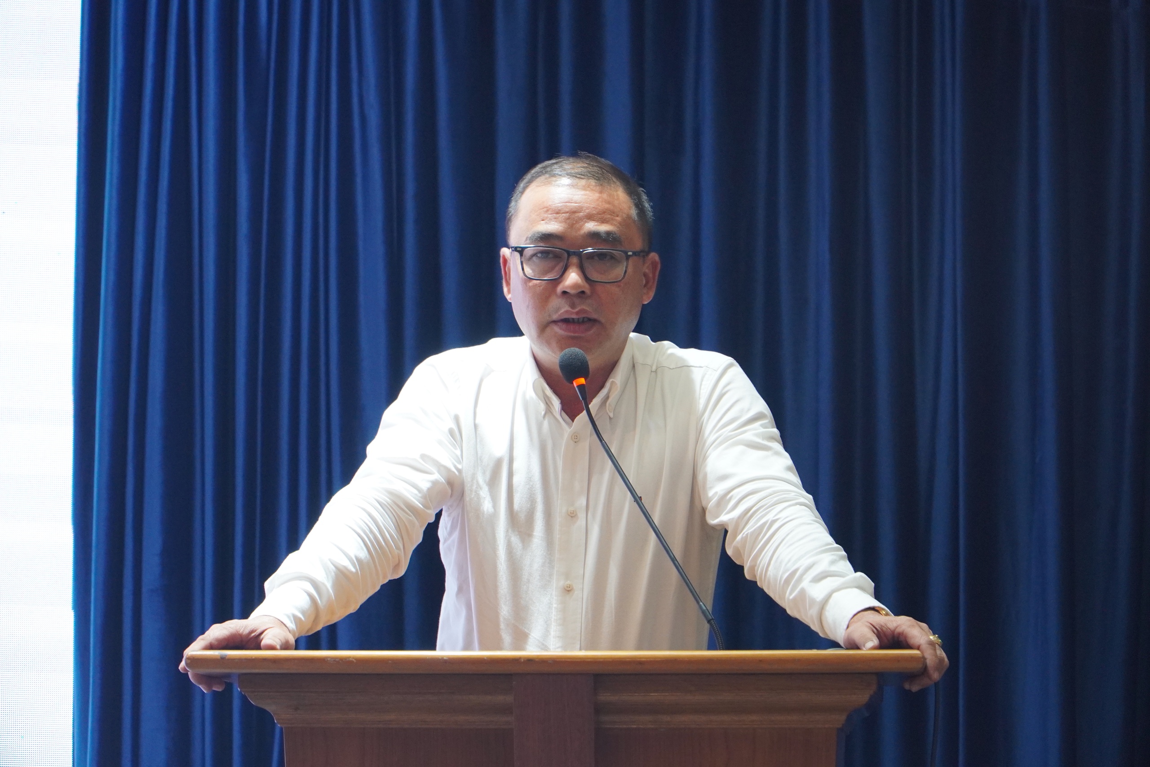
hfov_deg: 13.0
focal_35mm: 158
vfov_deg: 8.7
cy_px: 384
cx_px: 575
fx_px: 5031
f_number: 4
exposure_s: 1/200
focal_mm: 105
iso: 1600
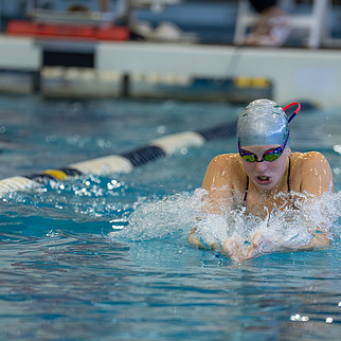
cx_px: 247
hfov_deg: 4.4
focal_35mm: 395
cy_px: 221
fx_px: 4402
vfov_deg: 4.4
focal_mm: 200
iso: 2500
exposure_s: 1/1000
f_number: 2.8
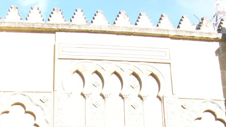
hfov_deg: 31.0
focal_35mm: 68
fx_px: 407
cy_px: 201
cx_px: 111
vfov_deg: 16.0
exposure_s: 1/94.6
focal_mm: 8.9
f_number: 4
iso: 50
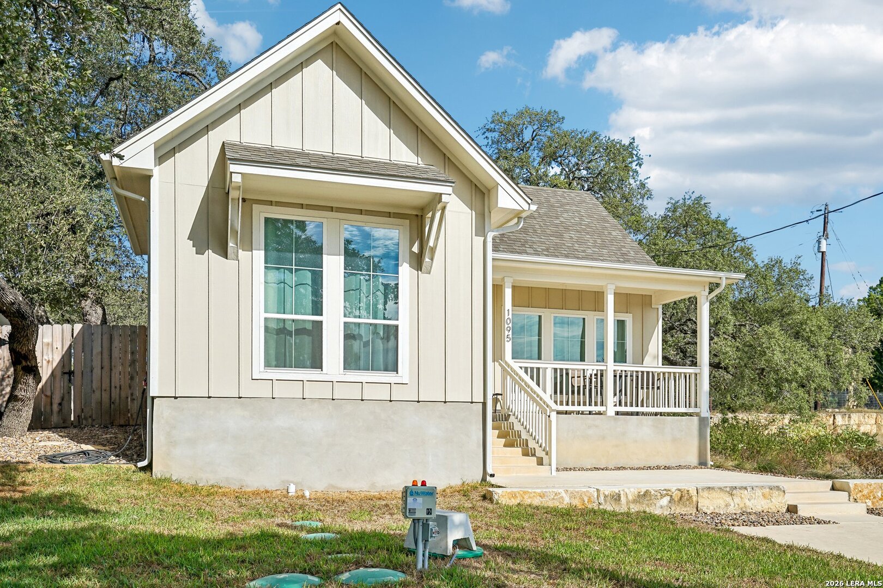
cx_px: 442
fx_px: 711
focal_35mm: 29
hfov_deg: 63.7
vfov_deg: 45.0
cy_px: 294
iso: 200
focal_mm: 29
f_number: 8
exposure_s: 1/1000
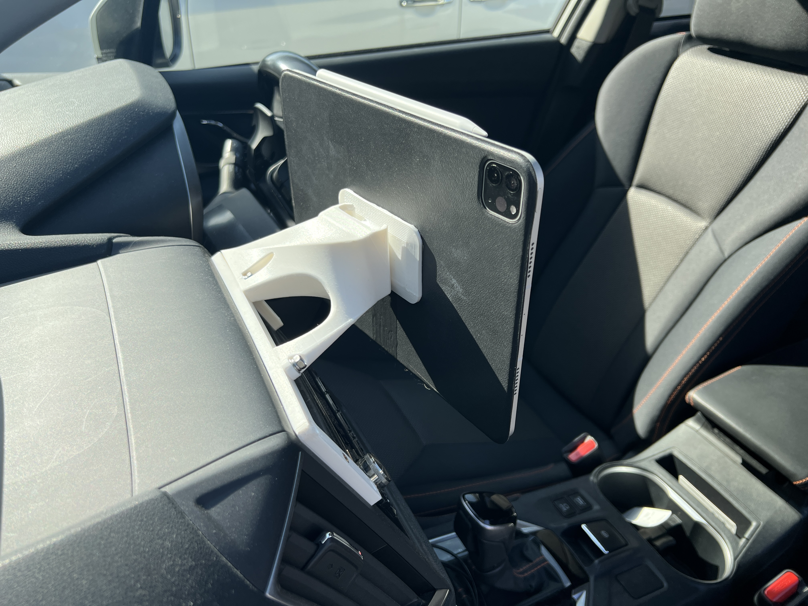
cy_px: 303
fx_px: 607
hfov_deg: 67.3
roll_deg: -2.3
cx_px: 404
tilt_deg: -32.1
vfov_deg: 53.1
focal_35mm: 26
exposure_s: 1/1311
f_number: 1.5
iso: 50
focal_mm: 5.7
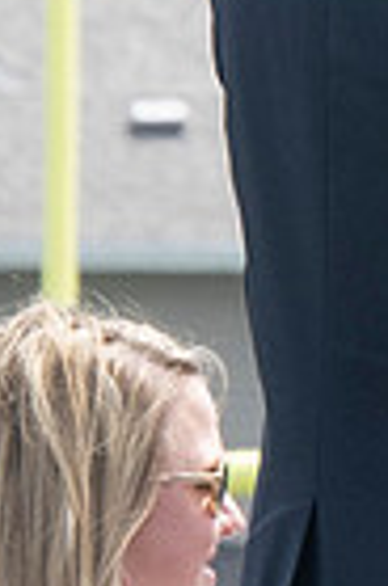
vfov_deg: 1.5
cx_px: 710
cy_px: 128
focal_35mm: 1376
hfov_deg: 1.0
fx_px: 22355
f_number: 7.1
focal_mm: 80
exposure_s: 1/250
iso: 200
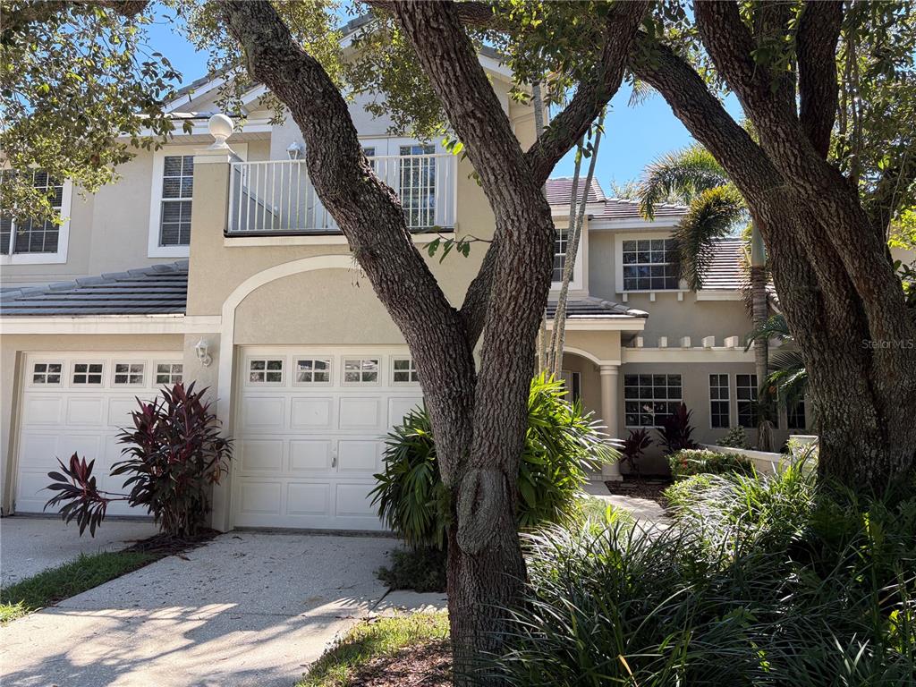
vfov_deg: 53.1
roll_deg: -0.6
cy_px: 344
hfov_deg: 67.3
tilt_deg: +7.9
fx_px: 688
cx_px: 458
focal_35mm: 26
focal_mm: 5.96
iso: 64
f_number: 1.6
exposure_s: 1/607
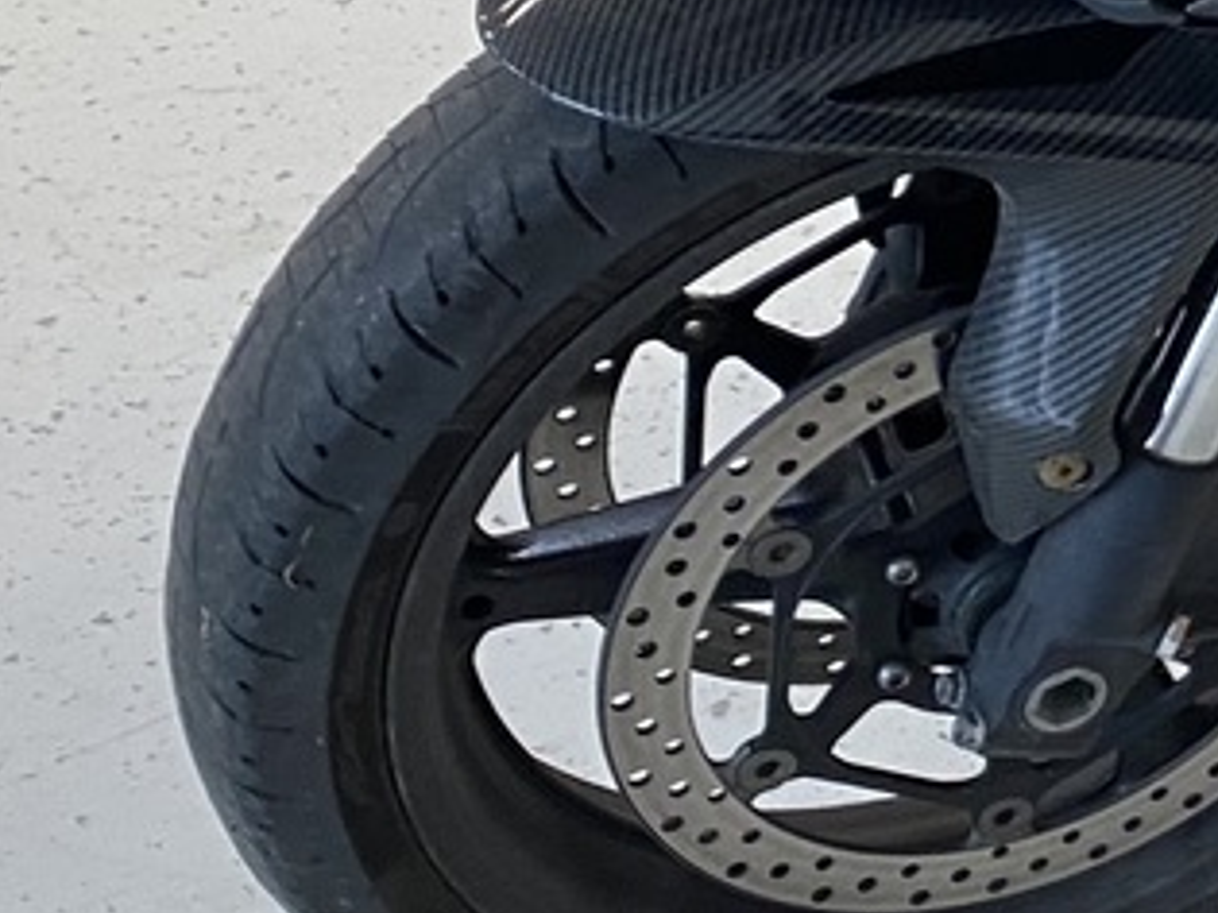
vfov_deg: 12.2
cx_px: 1999
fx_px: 4186
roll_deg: -2.5
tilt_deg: -30.0
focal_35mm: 119
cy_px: -93
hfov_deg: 15.0
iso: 80
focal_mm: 4.25
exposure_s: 1/50
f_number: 1.8
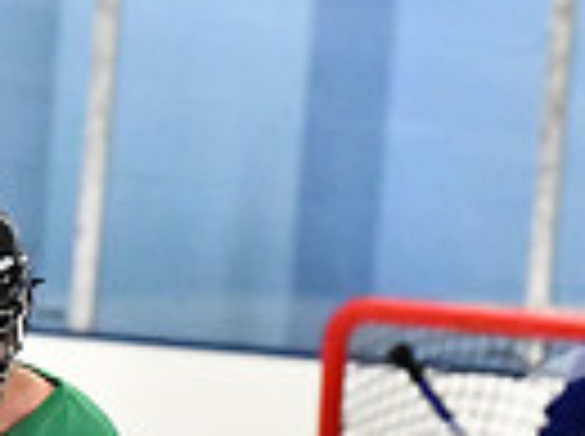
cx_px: -86
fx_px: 14661
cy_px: 753
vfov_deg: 1.7
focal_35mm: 869
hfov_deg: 2.3
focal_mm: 135
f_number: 2.8
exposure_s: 1/1600
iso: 8000
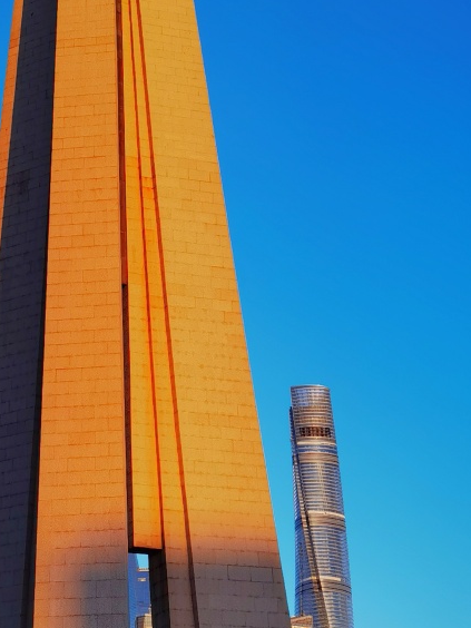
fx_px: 1506
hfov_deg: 17.6
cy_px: 394
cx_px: 70
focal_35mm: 83
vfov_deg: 23.5
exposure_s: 1/1792
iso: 50
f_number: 1.9
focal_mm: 6.71
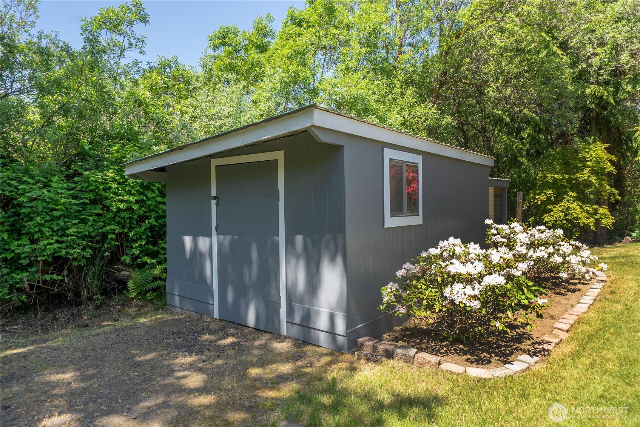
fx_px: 374
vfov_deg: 59.6
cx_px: 320
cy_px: 214
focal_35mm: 21
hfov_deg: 81.2
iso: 80
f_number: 7.1
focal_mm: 21
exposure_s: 1/50
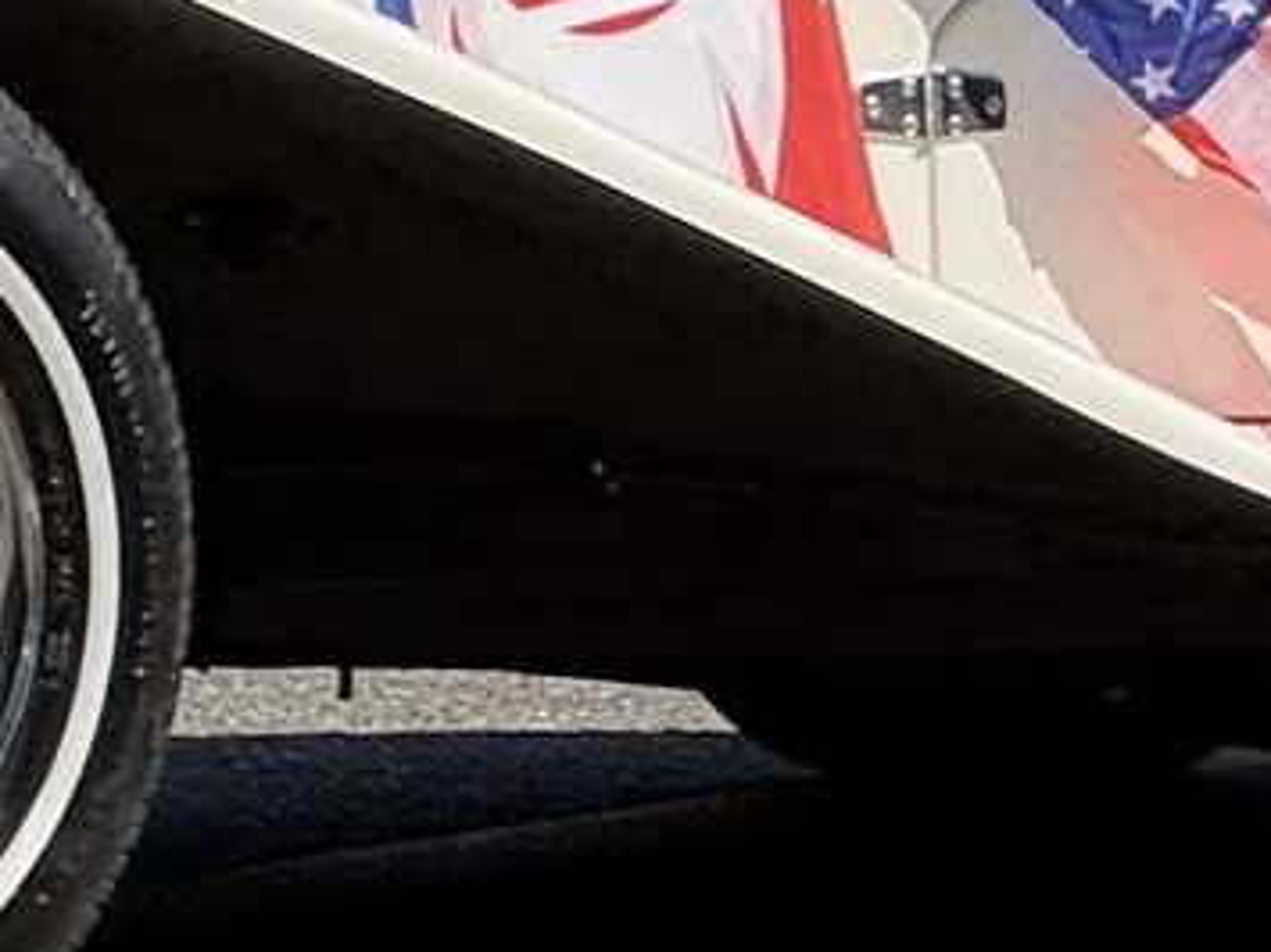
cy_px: -261
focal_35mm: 692
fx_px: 25400
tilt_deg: -2.7
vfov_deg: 2.1
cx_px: 200
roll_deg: -1.2
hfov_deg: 2.9
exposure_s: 1/776
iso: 64
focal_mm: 15.66
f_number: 2.8
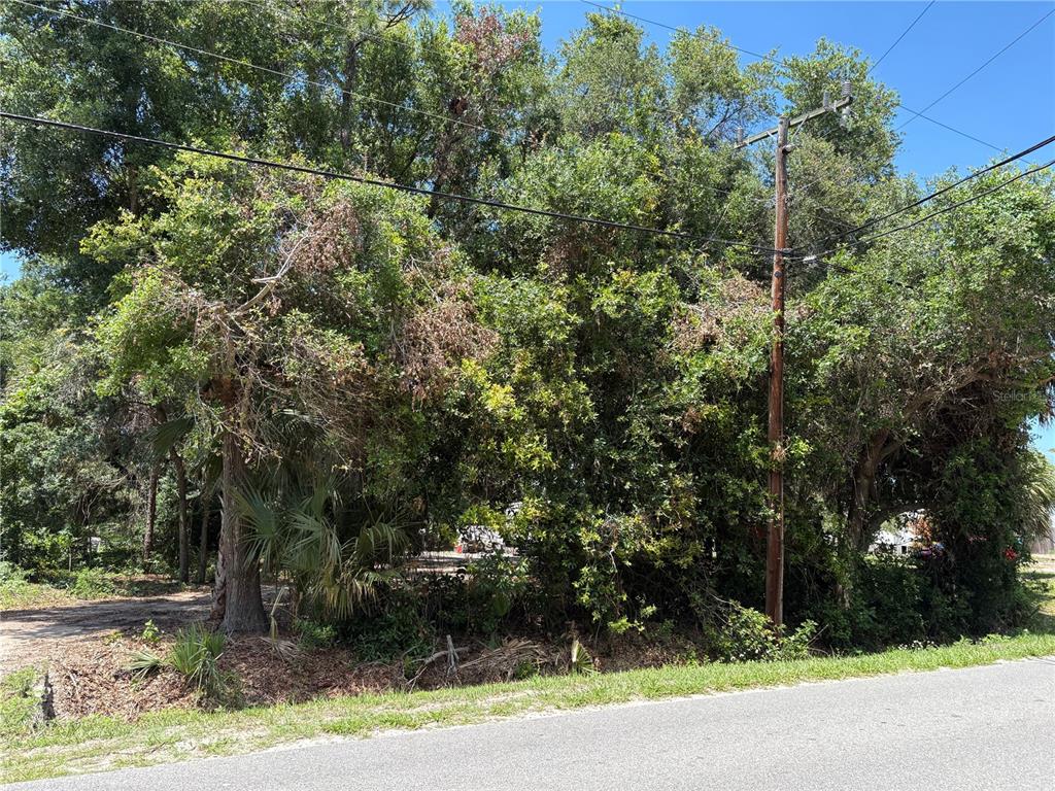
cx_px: 528
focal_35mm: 26
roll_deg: +0.5
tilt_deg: +10.9
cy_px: 396
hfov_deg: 67.3
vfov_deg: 53.1
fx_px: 792
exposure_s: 1/782
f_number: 1.6
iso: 50
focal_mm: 5.96
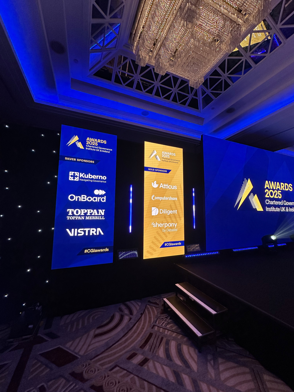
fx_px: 159
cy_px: 196
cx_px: 147
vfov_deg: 102.1
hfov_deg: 85.7
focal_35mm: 14
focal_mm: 2.22
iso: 125
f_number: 2.2
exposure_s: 1/101
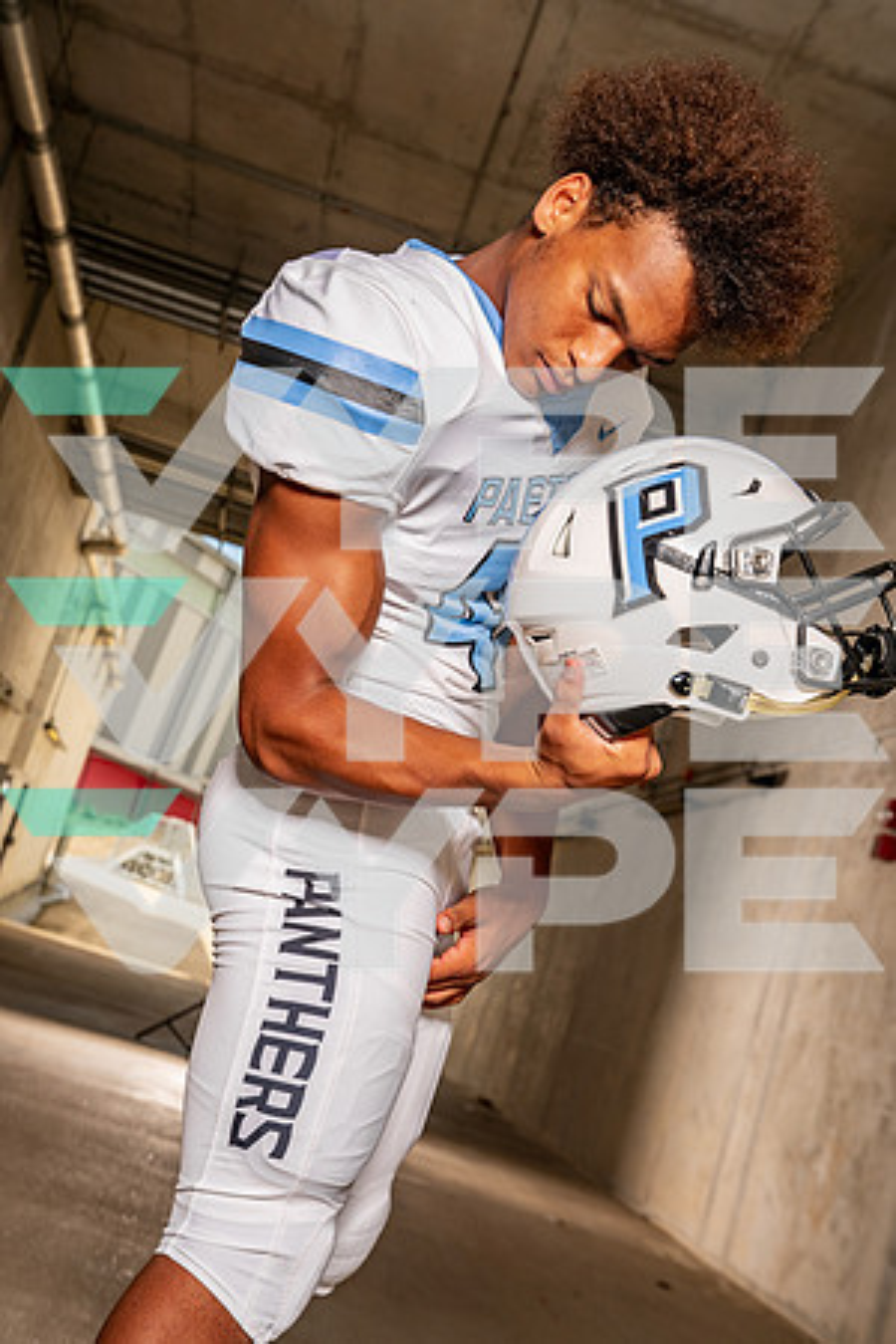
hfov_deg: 28.1
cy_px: 672
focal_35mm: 48
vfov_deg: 41.1
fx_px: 1792
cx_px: 448
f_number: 5.6
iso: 100
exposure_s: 1/320
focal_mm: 48
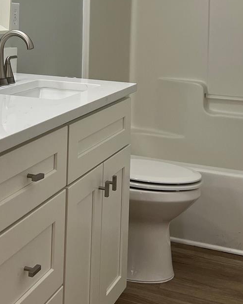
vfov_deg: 28.6
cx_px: 77
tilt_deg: -0.2
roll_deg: -0.8
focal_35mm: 63
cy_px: 18
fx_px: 566
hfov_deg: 24.1
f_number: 1.5
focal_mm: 5.7
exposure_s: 1/120
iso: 80
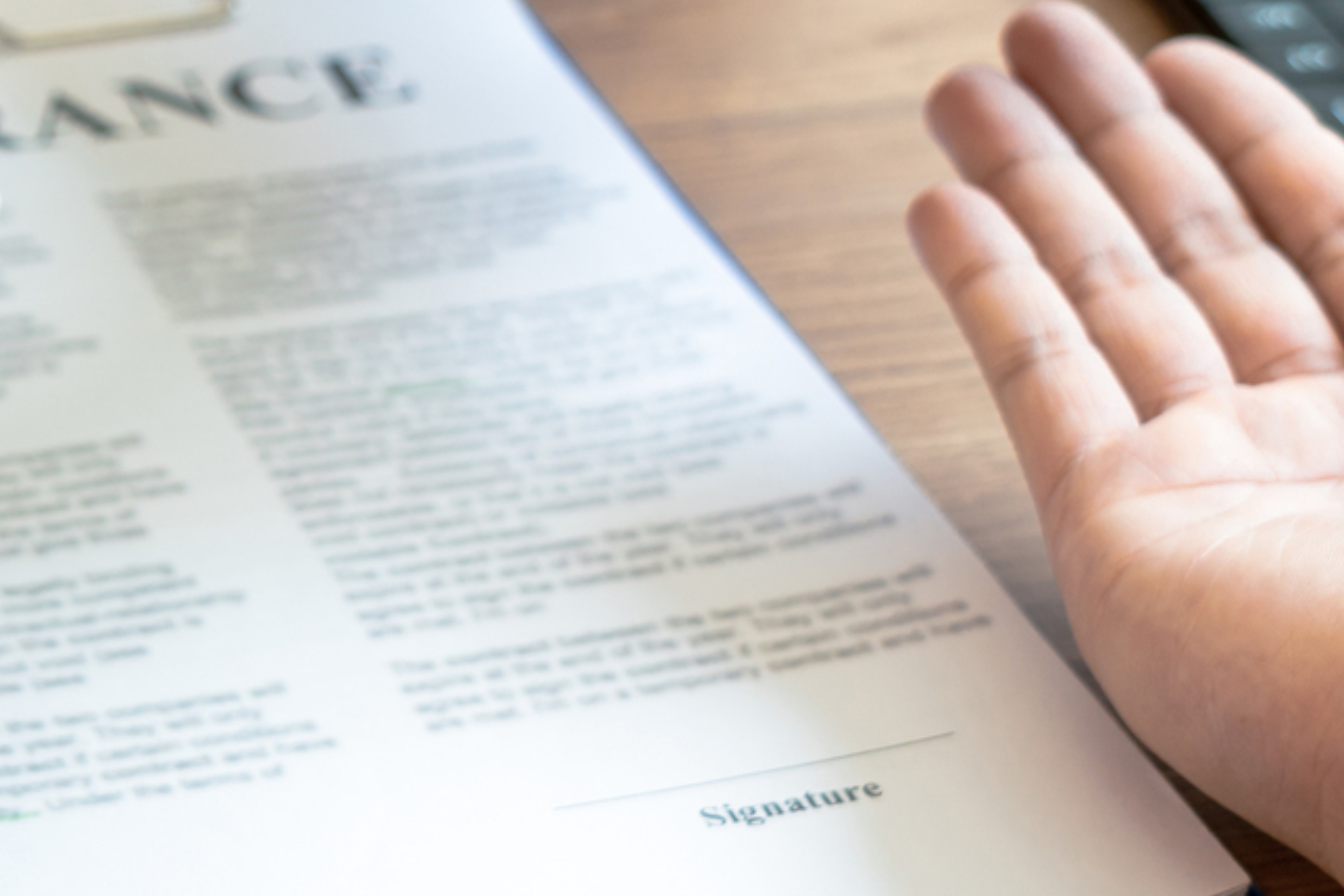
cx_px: 67
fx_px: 4778
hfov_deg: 15.8
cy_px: 158
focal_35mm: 128
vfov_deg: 10.7
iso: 400
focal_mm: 43
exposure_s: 1/80
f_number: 4
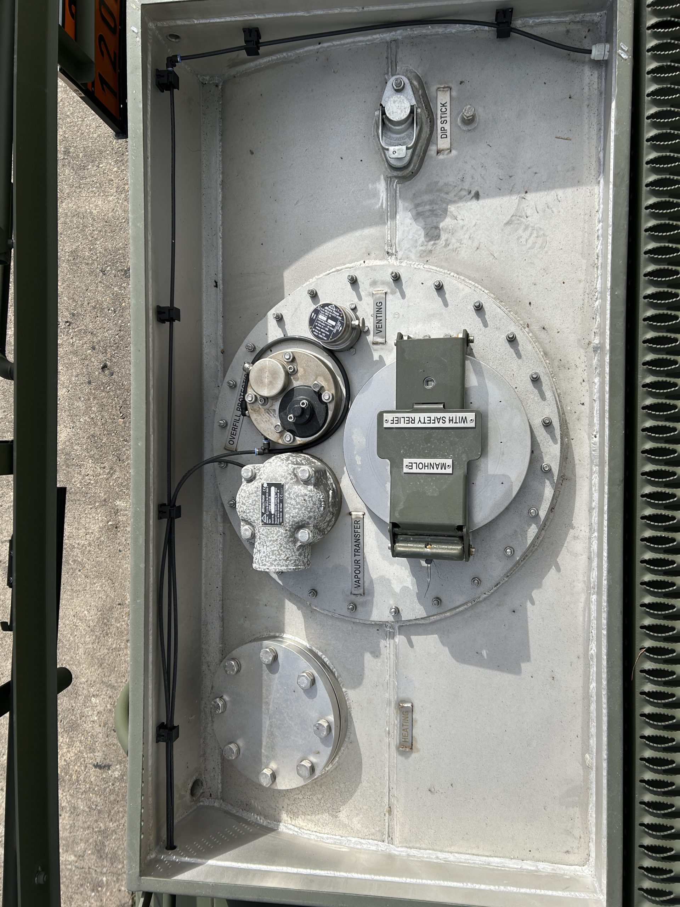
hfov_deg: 53.1
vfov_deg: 67.3
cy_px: 454
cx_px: 340
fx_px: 681
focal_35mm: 26
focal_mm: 5.7
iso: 50
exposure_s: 1/3968
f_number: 1.5
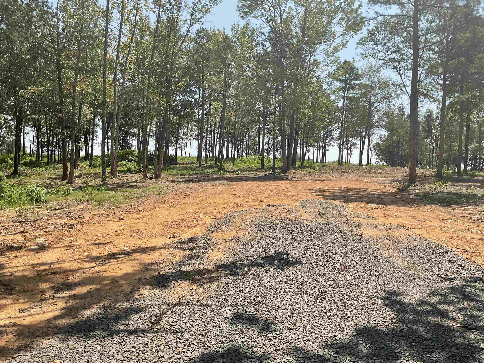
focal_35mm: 29
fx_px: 405
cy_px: 182
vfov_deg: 48.2
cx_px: 242
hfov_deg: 61.7
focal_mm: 3
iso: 16
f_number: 1.8
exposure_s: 1/1730
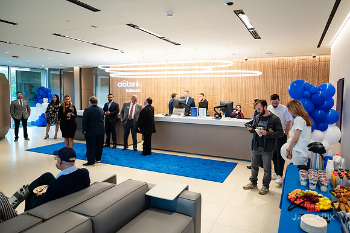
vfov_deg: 49.7
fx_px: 251
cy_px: 113
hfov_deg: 69.7
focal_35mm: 26
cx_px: 180
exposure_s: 1/200
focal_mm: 25
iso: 640
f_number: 3.2
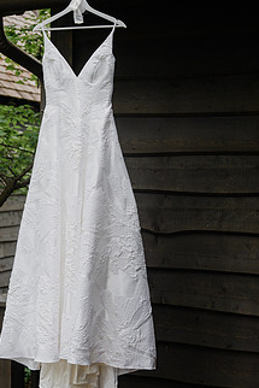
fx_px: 722
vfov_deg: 30.0
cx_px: 87
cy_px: 228
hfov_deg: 20.3
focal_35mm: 67
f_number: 3.5
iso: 250
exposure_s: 1/500
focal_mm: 48
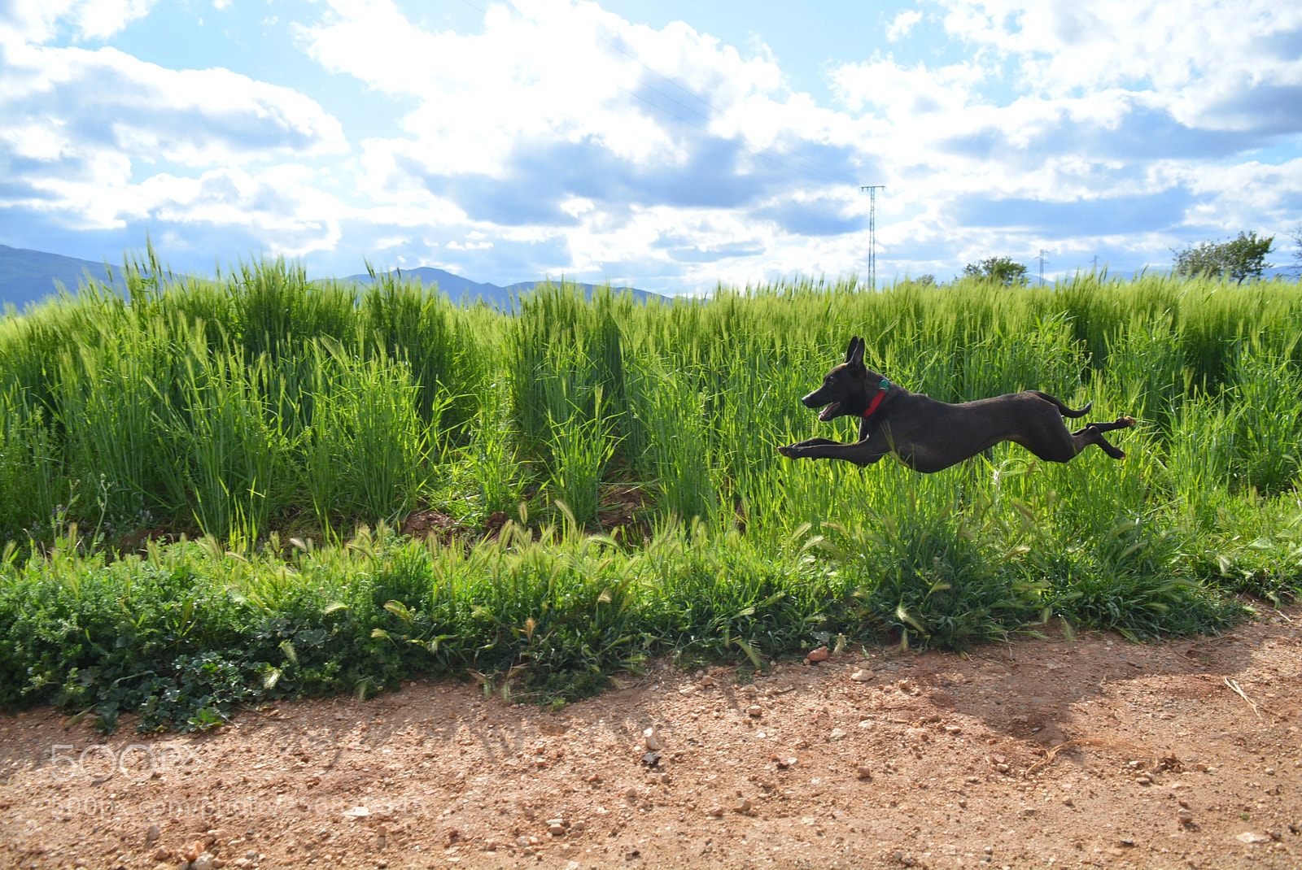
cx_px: 651
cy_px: 435
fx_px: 1683
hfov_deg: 42.3
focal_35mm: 46
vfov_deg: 29.0
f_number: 7.1
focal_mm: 31
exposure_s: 1/1600
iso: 400
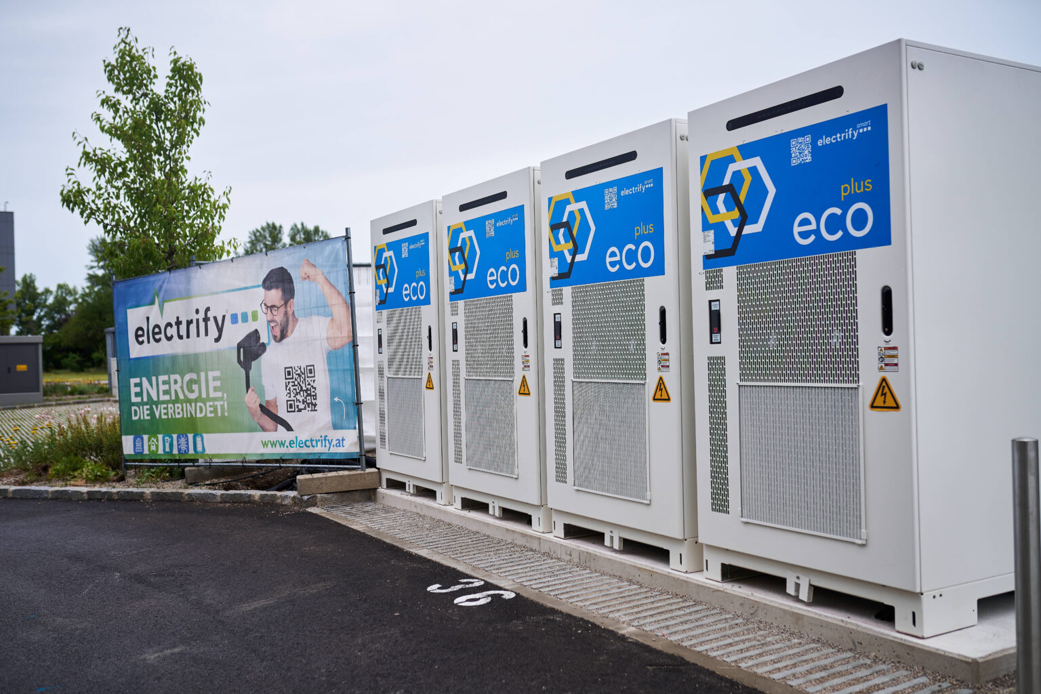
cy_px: 347
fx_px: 1012
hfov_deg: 54.4
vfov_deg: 37.9
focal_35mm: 35
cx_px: 520
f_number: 2.5
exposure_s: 1/1600
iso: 125
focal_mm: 35
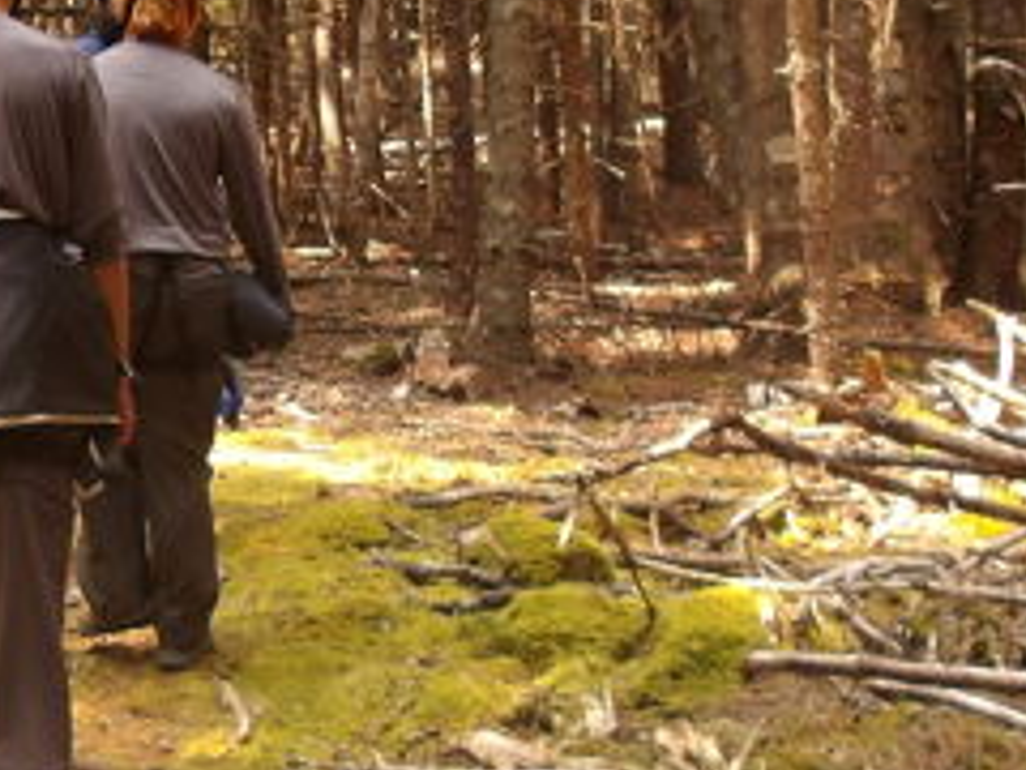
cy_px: 222
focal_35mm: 90
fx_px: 2668
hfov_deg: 20.9
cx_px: -60
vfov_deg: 16.4
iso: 100
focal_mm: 4.9
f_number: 3
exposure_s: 1/69
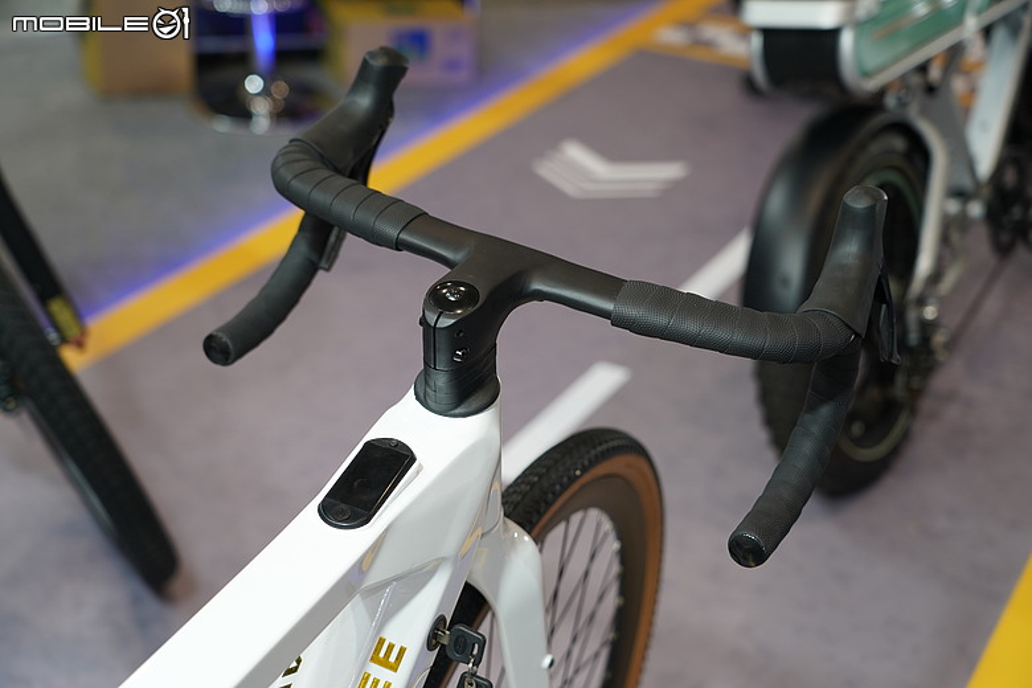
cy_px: 344
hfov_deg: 32.9
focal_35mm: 61
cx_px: 516
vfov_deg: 22.3
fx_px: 1749
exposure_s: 1/80
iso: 400
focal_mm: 61
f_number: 4
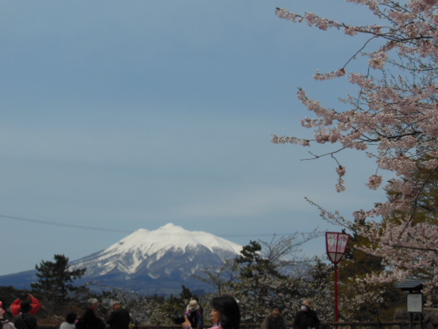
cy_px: 164
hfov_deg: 32.2
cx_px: 219
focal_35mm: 60
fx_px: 759
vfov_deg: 24.4
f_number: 5
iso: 125
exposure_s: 1/2000
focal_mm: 10.7
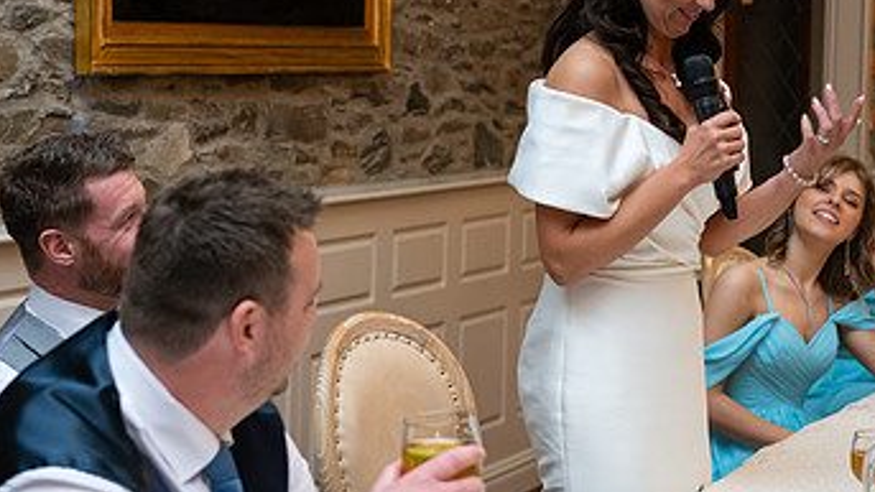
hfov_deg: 23.1
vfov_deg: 13.1
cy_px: 149
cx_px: 349
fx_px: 2135
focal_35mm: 92
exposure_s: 1/160
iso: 800
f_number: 3.5
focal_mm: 52
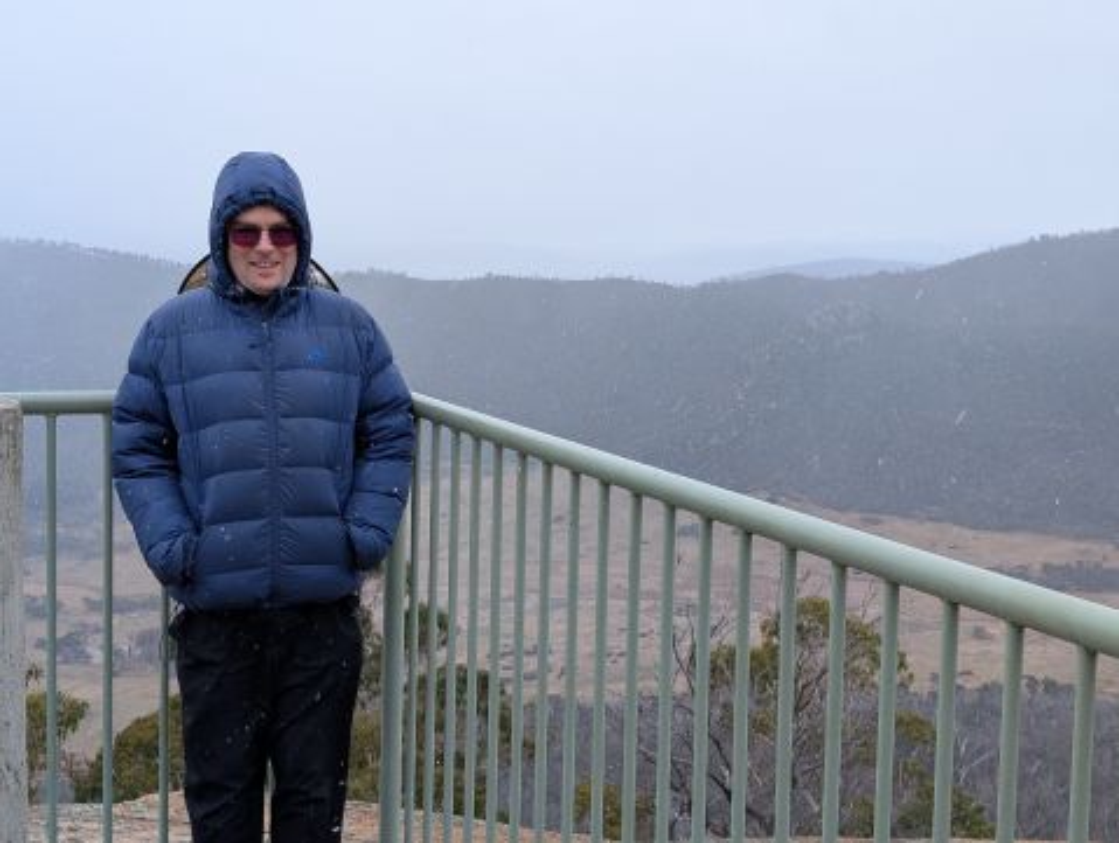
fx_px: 1587
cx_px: 560
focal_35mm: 49
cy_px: 422
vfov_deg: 29.8
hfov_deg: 38.8
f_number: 1.68
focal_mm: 6.9
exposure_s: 1/310
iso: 21
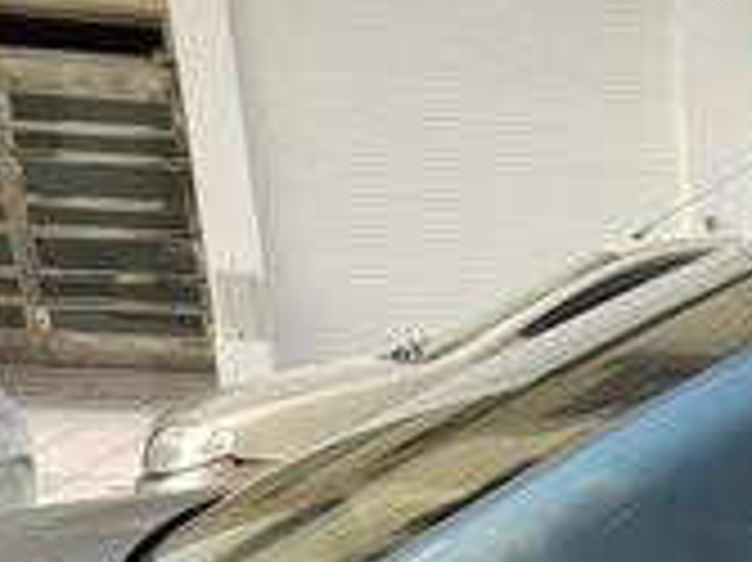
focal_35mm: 90
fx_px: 1954
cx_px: 1351
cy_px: 1027
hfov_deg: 17.6
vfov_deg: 14.4
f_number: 1.9
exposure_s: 1/733
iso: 384
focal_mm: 5.52
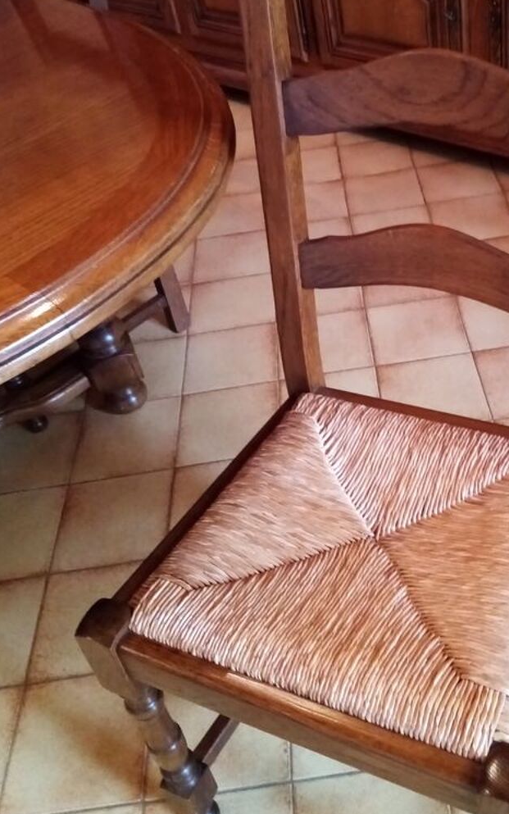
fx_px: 821
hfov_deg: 34.0
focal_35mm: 37
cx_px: 355
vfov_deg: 52.5
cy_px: 343
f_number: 1.8
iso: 918
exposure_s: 1/20
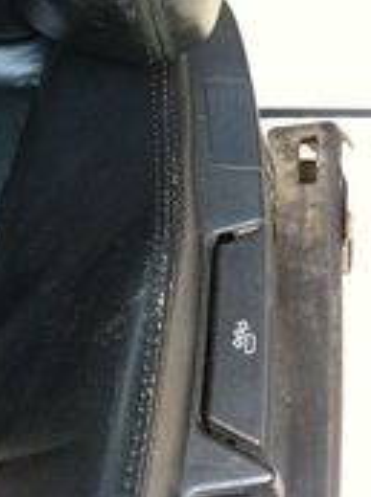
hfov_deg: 19.9
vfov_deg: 25.3
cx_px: 93
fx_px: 1047
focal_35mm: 73
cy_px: -14
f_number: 2.8
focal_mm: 3.85
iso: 320
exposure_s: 1/17
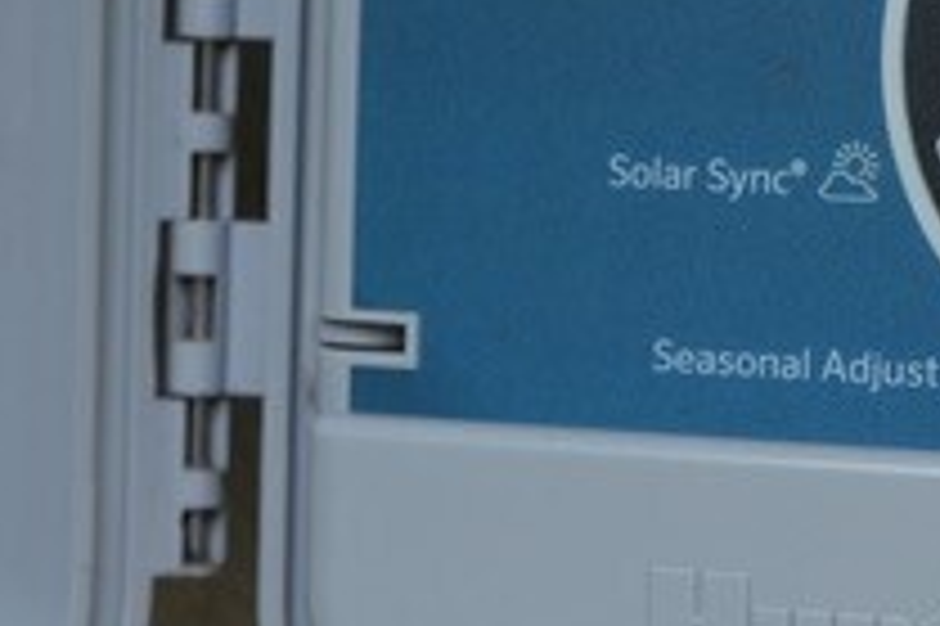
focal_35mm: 177
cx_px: 387
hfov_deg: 11.6
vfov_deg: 7.7
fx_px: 4618
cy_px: 99
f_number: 4
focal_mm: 34
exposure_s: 1/160
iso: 160
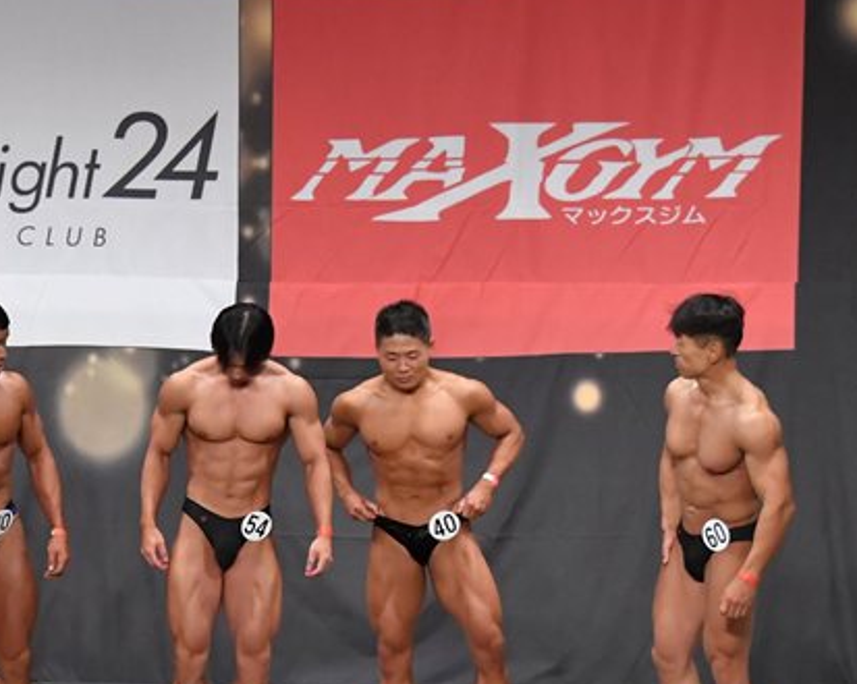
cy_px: 452
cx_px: 128
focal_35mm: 206
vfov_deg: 7.5
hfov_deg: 9.4
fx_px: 5222
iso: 6400
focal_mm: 78
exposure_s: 1/400
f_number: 5.6
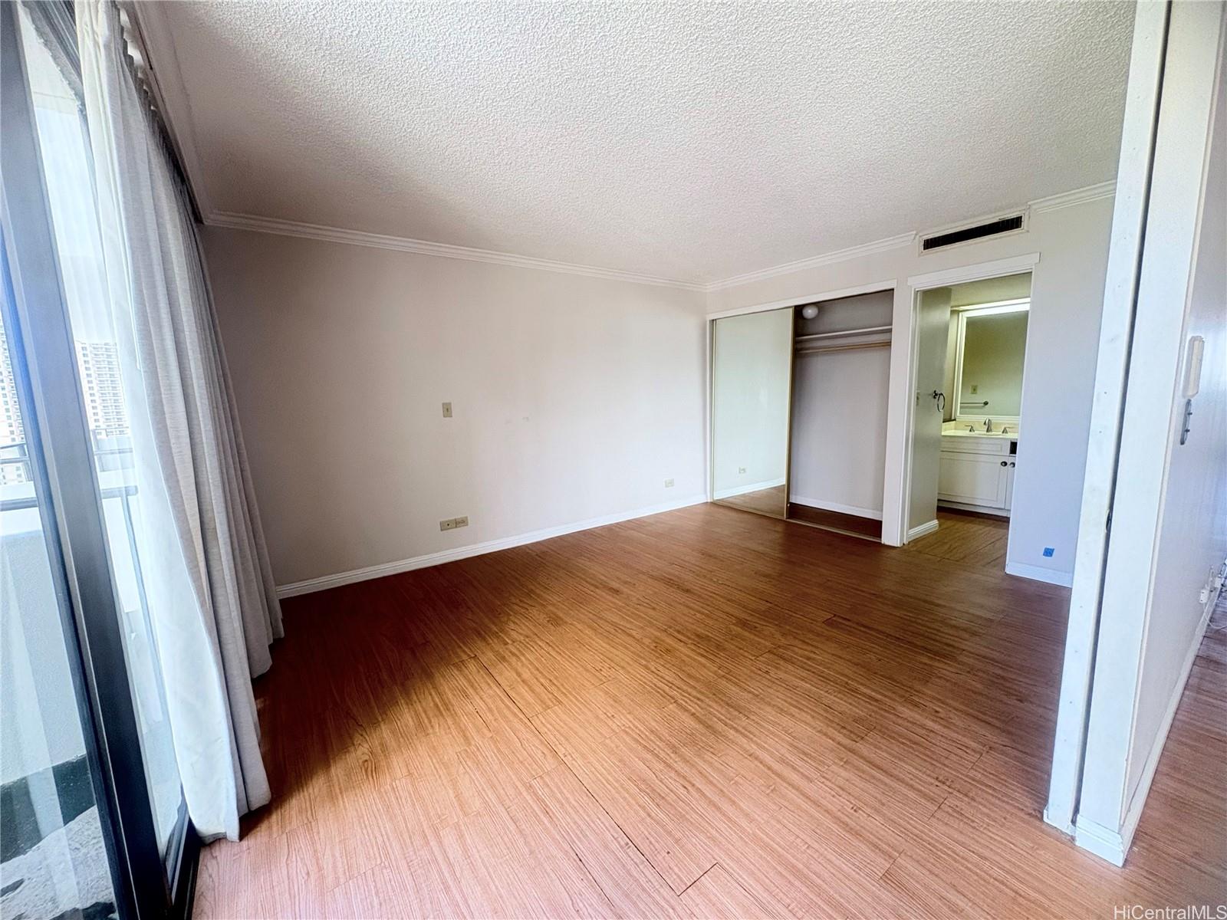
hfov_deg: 102.1
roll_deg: +2.5
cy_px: 460
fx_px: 496
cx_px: 614
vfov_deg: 85.7
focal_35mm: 14
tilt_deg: -8.1
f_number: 2.2
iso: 250
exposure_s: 1/62
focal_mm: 2.22
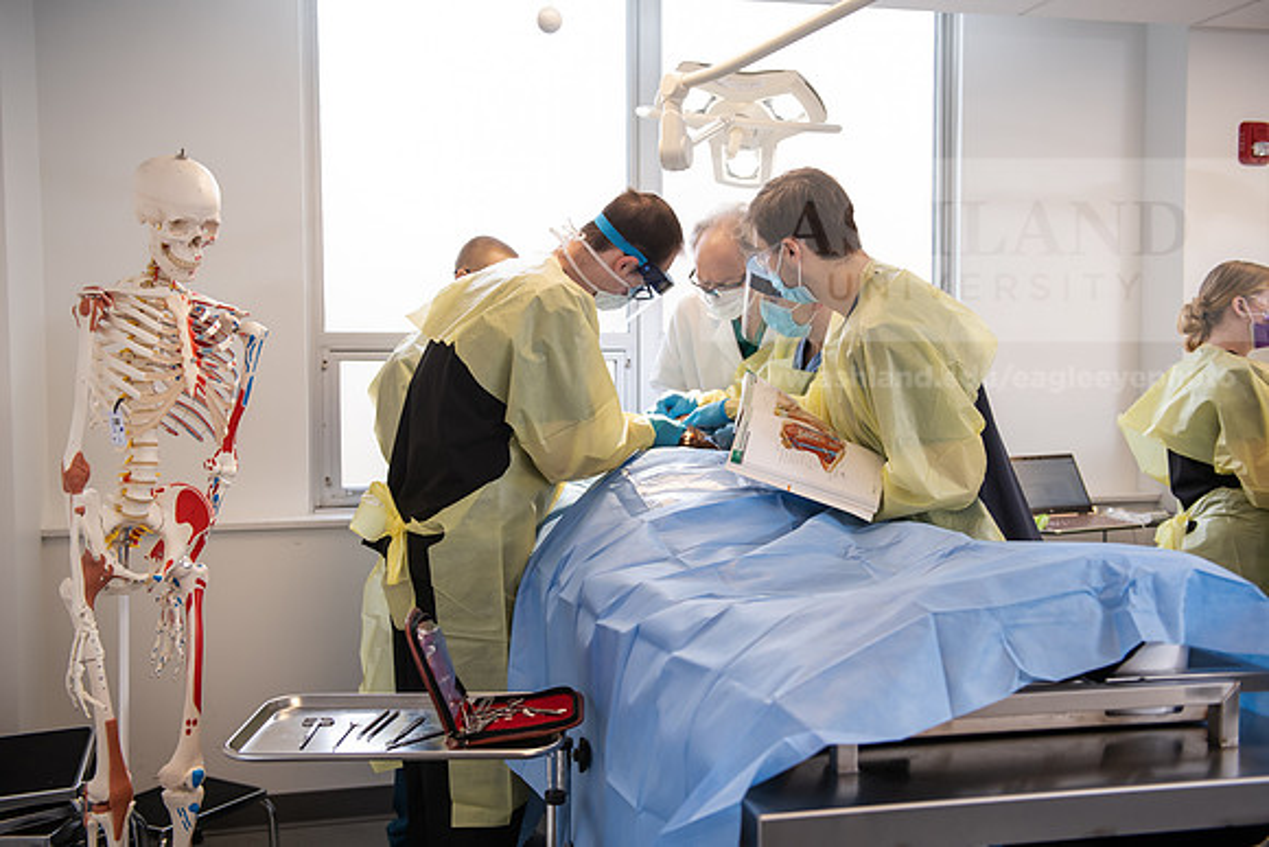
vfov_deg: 35.1
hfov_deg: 50.7
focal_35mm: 38
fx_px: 1340
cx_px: 634
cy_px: 424
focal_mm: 38
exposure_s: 1/200
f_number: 3.5
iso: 500
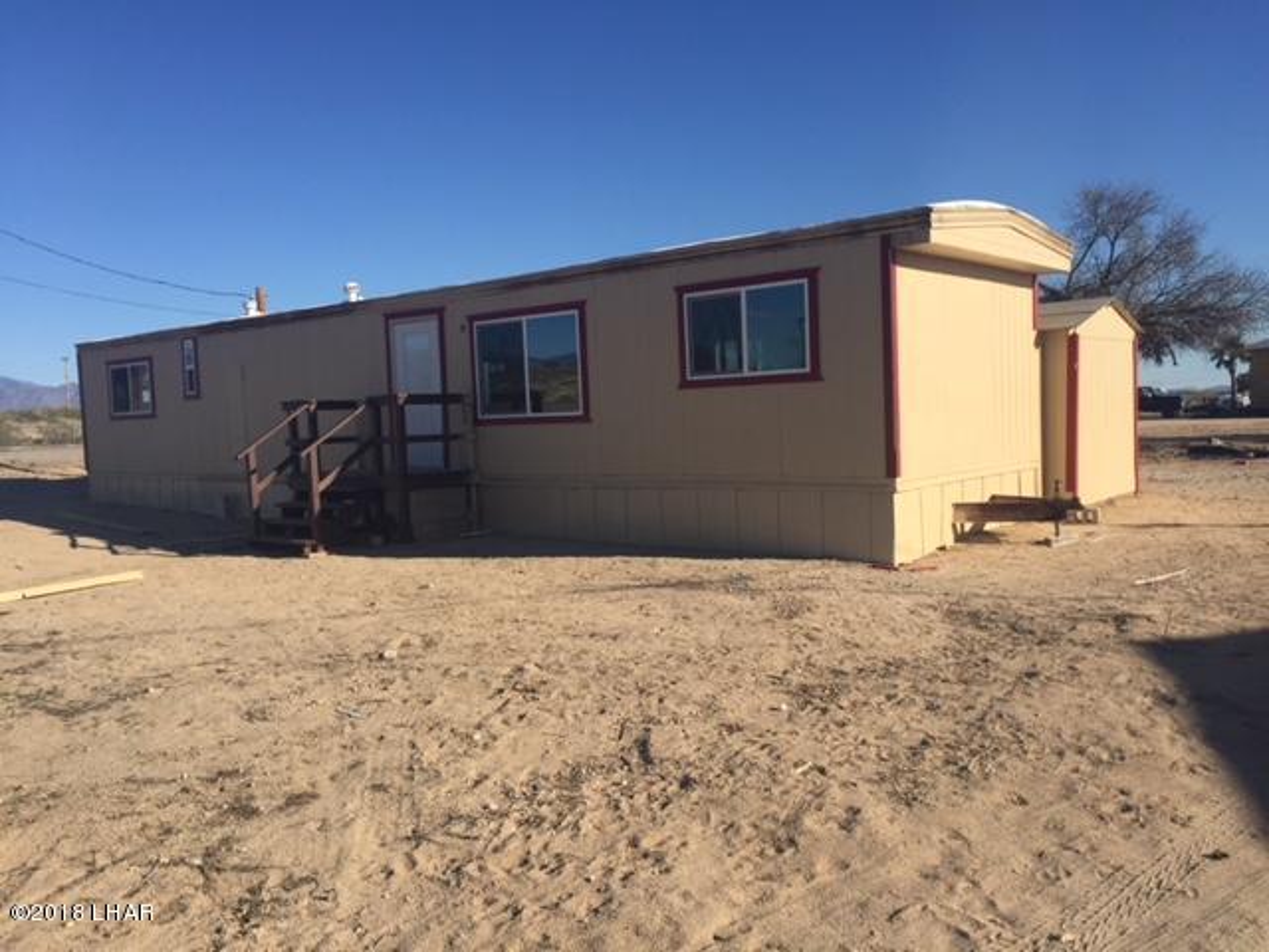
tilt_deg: -5.1
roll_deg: +3.2
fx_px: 1063
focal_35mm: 29
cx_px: 634
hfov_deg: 61.7
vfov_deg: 48.2
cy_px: 476
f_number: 2.2
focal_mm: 4.15
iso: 32
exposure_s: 1/2639
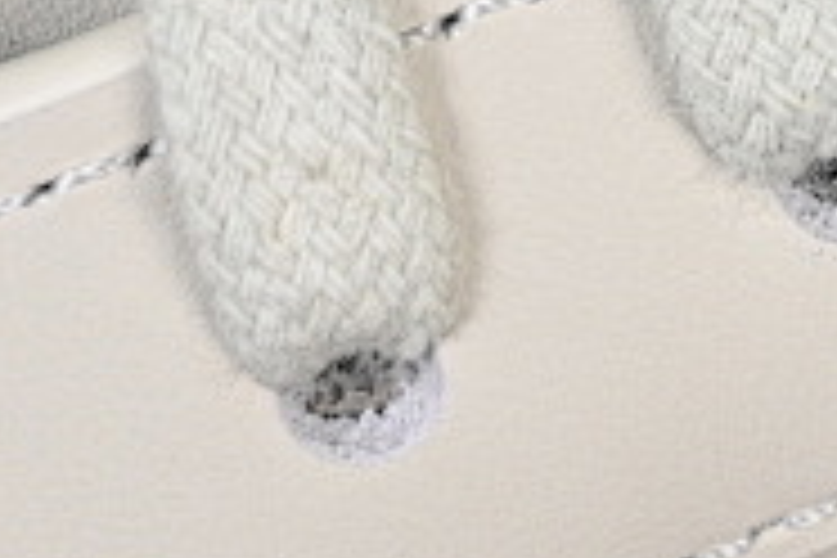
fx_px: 10136
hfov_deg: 4.7
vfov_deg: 3.1
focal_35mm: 436
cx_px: 1665
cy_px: -886
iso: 160
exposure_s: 1/80
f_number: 7.1
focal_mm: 50
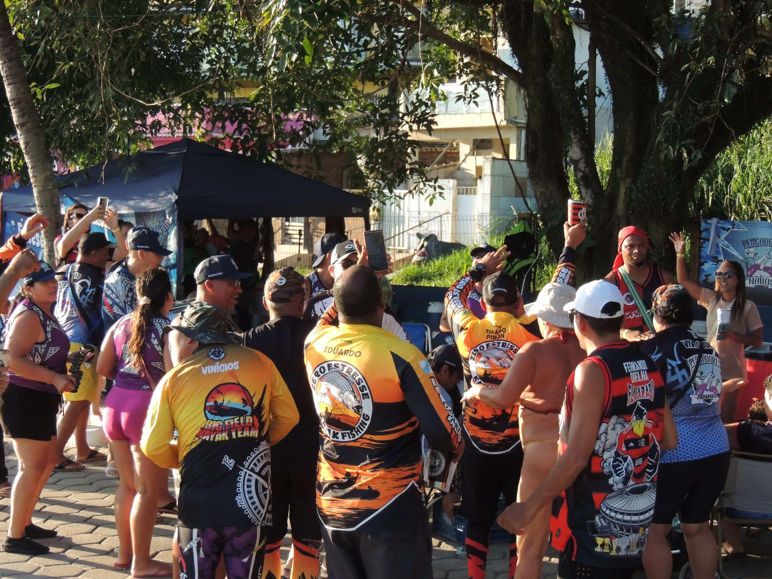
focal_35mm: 70
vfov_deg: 21.0
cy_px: 290
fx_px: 1561
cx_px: 386
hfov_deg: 27.8
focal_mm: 12.4
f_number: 3.9
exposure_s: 1/1000
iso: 720
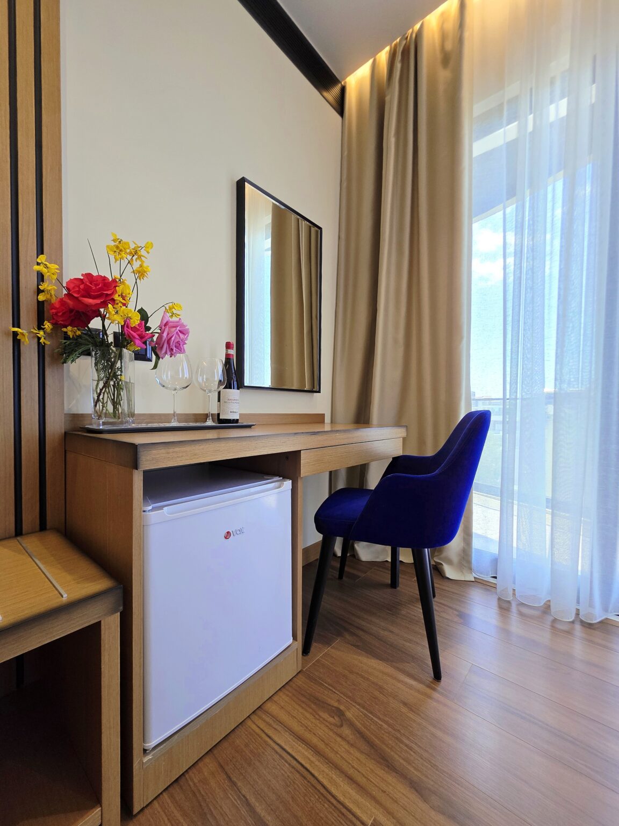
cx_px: 310
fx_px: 310
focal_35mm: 13
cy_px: 413
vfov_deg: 106.2
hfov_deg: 89.9
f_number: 1.9
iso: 100
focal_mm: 2.2
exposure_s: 1/101
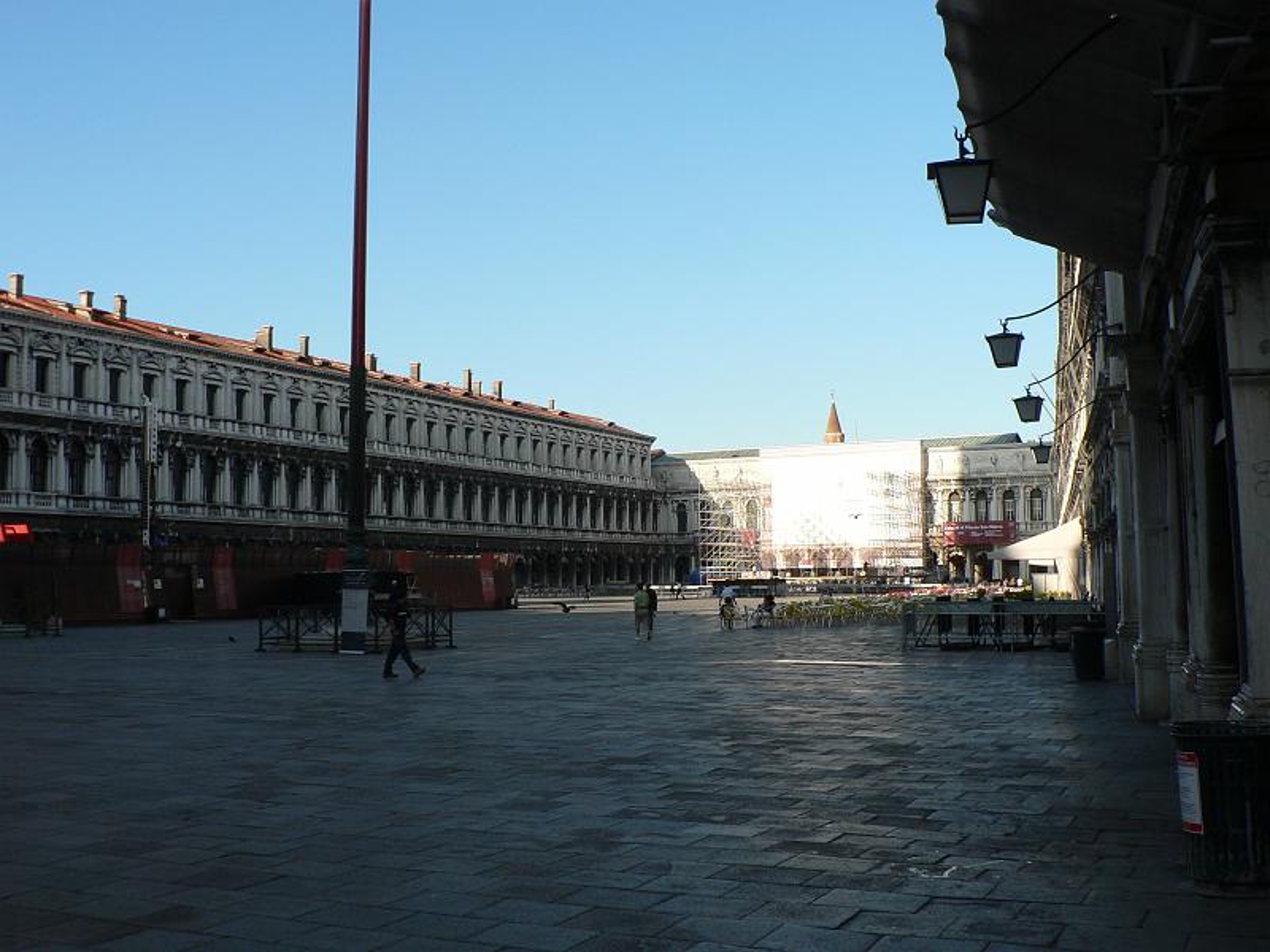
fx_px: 1321
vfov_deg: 39.7
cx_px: 635
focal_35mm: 36
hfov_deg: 51.4
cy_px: 476
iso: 80
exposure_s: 1/400
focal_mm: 6
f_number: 4.5
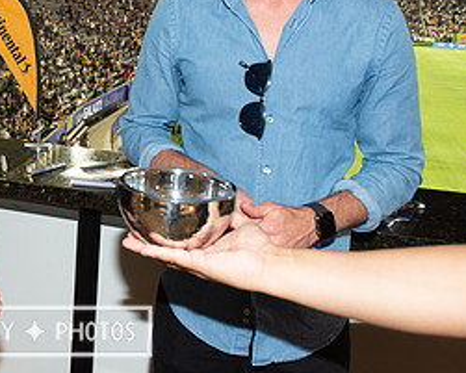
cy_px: 53
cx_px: 20
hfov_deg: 33.5
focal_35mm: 52
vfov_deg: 28.3
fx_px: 717
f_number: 6.3
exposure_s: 1/60
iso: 640
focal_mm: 24
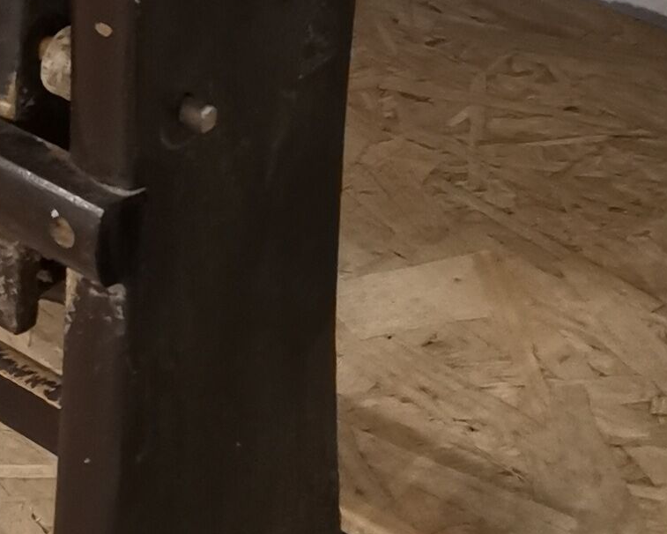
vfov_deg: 11.7
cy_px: -254
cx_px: -119
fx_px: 2508
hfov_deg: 14.7
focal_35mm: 127
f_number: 1.8
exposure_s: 1/33.3
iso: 640
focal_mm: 5.58
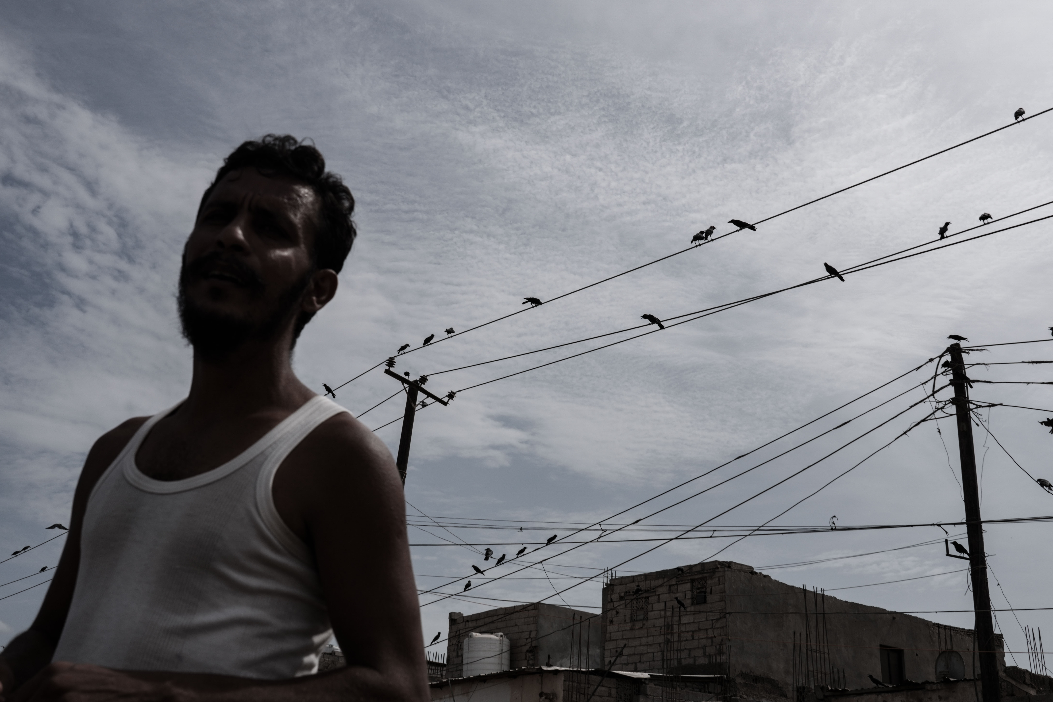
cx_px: 526
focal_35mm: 36
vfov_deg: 36.9
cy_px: 351
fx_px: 1053
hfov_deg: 53.1
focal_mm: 24
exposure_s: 1/1000
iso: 200
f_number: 9
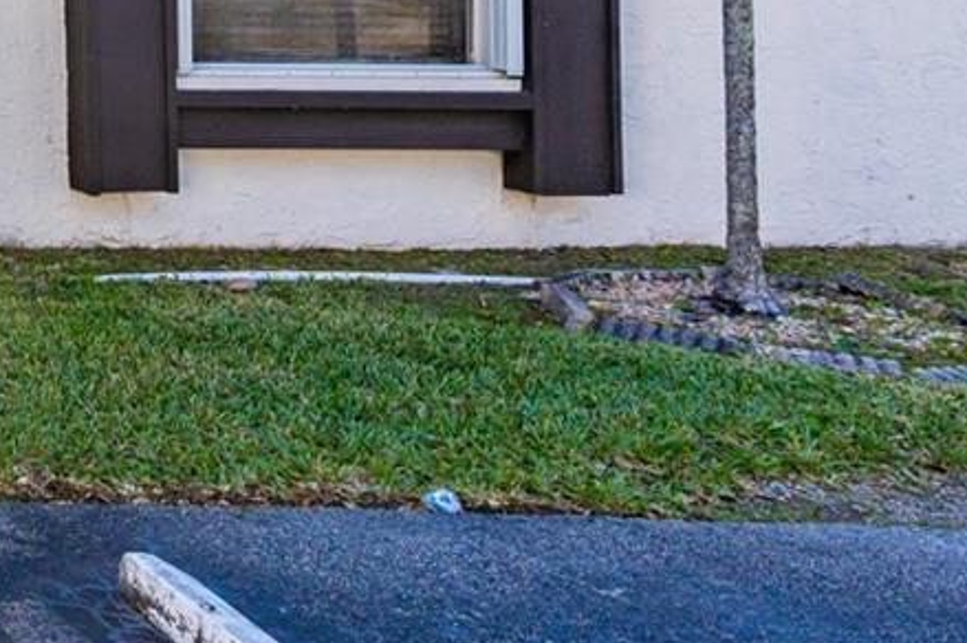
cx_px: -762
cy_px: -33
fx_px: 1664
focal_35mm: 62
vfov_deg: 21.0
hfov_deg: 21.5
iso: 200
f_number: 8
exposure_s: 1/400
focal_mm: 17
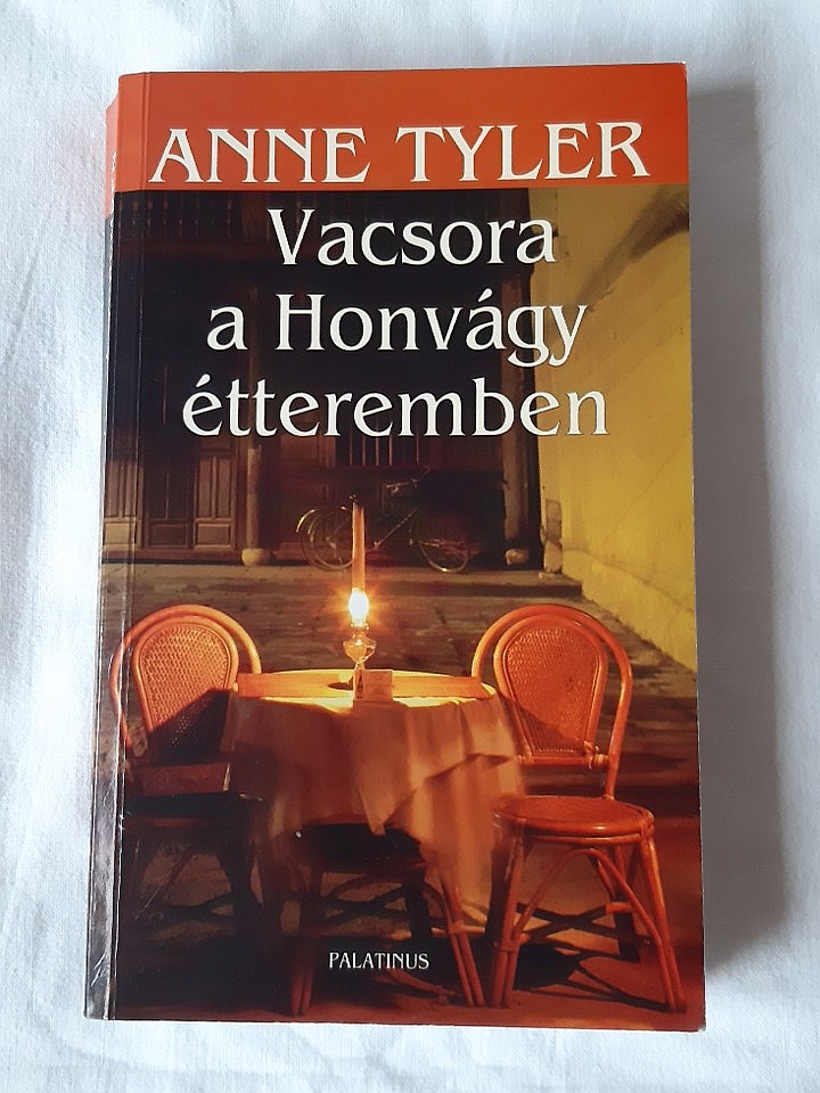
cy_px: 546
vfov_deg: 65.3
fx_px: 853
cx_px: 410
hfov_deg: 51.4
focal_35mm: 27
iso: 400
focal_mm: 3.93
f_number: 1.7
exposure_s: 1/120
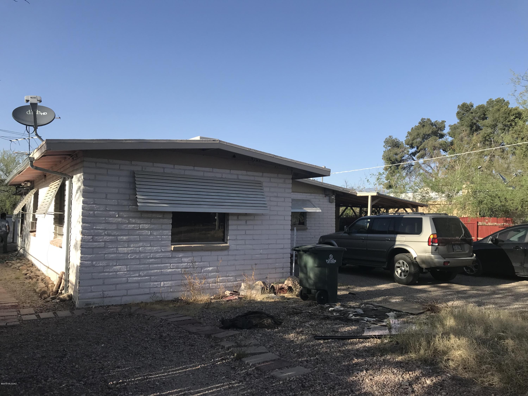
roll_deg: -0.4
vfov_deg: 49.7
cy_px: 198
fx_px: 427
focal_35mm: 28
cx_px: 264
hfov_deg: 63.4
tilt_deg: +4.2
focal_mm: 3.99
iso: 20
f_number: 1.8
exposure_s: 1/1429
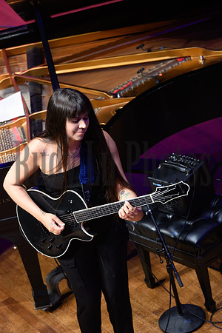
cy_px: 166
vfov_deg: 10.3
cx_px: 111
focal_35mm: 200
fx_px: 1850
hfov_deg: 6.9
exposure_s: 1/250
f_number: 4
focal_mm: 200
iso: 1600
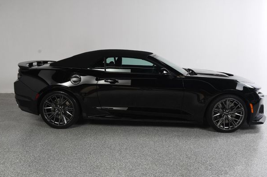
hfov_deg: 58.7
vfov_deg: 41.0
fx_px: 237
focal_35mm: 32
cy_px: 94
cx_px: 137
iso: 100
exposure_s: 1/160
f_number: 10
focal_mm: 20
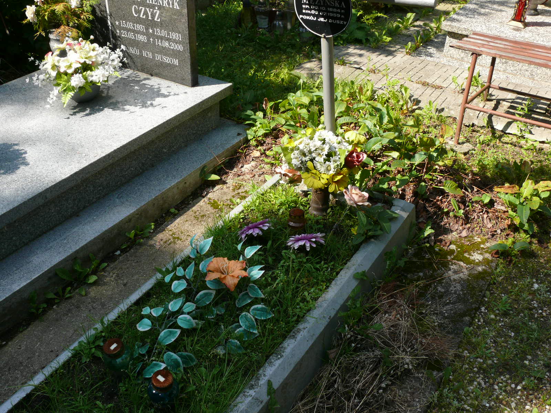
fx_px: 557
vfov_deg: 40.7
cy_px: 206
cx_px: 276
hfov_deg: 52.6
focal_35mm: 35
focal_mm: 7.4
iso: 100
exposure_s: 1/200
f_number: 5.6
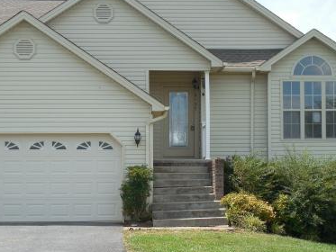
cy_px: 170
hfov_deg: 23.2
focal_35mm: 84
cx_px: 136
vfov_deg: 17.5
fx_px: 816
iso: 125
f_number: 4.2
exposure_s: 1/640
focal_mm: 9.8
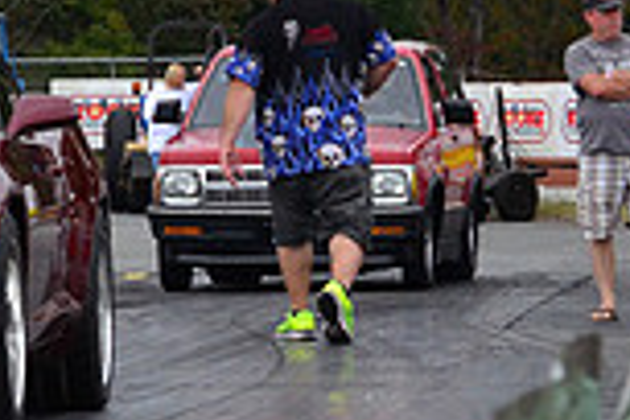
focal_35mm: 482
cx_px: -519
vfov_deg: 2.9
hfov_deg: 4.2
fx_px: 8432
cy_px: 189
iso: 1000
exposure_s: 1/1000
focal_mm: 85
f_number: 8
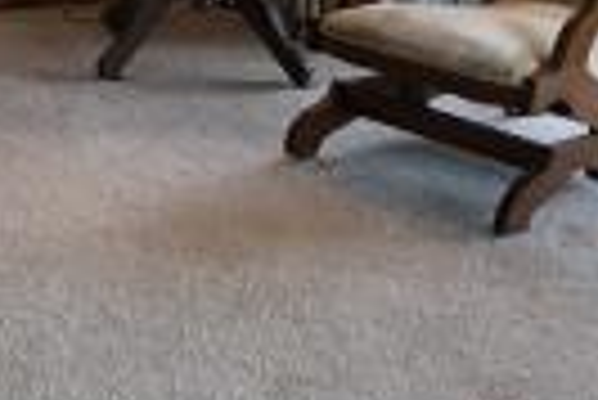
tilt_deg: -12.7
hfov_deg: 13.2
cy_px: -40
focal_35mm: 145
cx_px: -333
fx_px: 2411
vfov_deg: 9.4
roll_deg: +1.9
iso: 32
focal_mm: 4.15
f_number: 2.2
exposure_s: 1/30
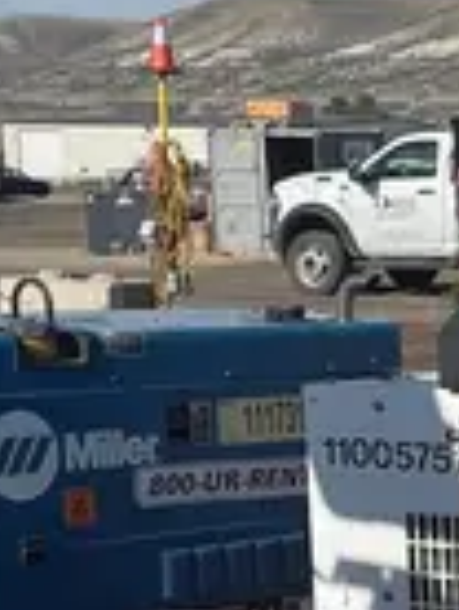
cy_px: 683
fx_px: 2432
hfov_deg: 9.5
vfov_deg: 13.9
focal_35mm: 138
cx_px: 1143
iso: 50
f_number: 1.6
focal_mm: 5.1
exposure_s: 1/4651
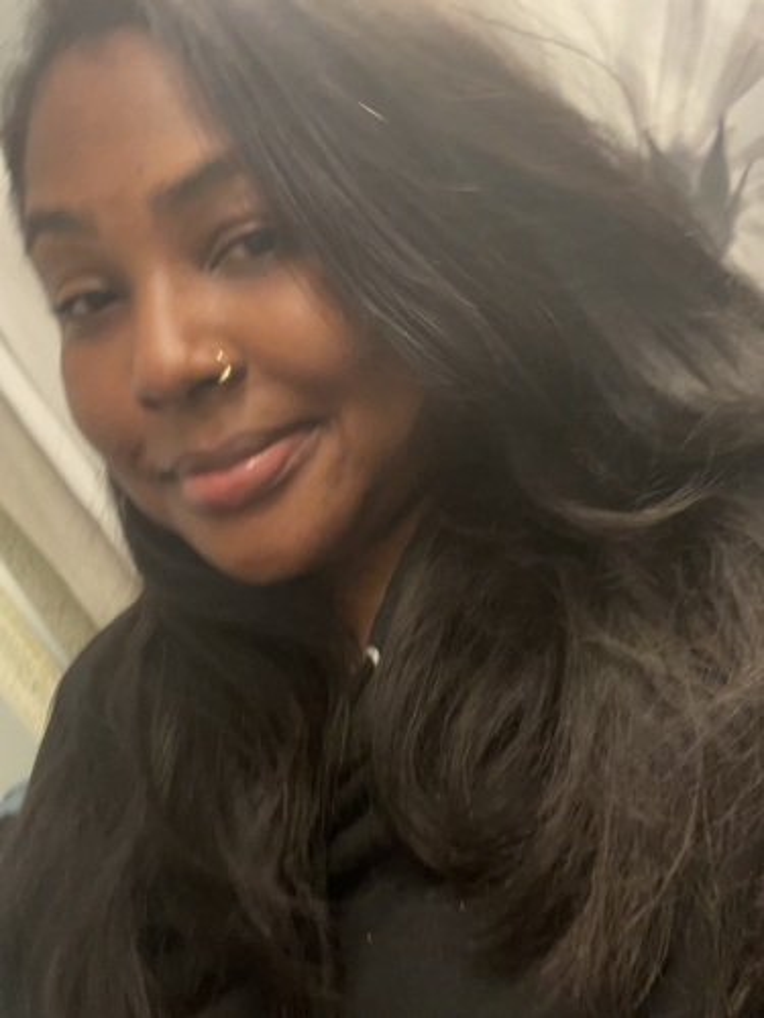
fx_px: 883
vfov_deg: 60.0
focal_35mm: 30
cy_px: 509
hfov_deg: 46.8
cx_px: 382
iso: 250
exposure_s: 1/40
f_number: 1.9
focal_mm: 2.69
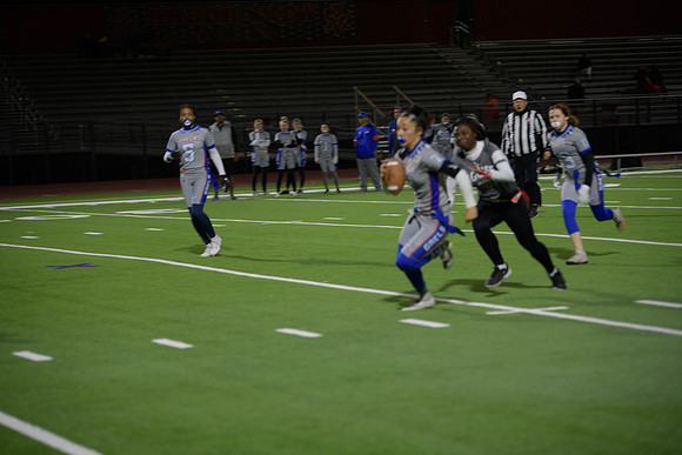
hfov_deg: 17.1
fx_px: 2274
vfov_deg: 11.4
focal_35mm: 120
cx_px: 341
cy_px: 228
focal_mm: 120
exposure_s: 1/200
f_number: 2.8
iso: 560
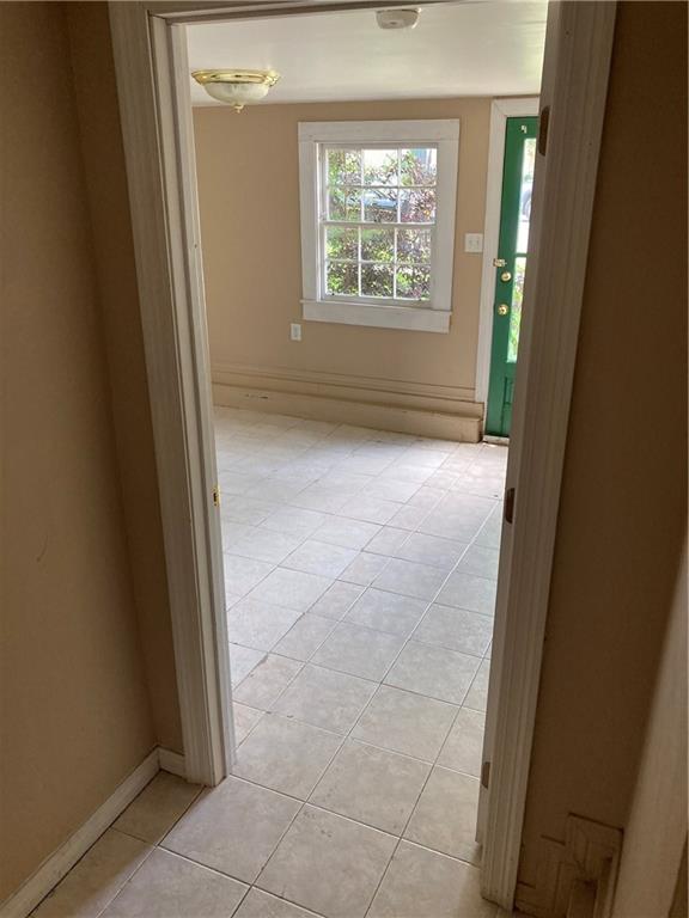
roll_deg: +0.0
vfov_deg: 63.4
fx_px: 743
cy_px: 459
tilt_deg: -20.6
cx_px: 344
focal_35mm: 28
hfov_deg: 49.7
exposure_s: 1/60
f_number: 1.8
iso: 100
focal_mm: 3.99
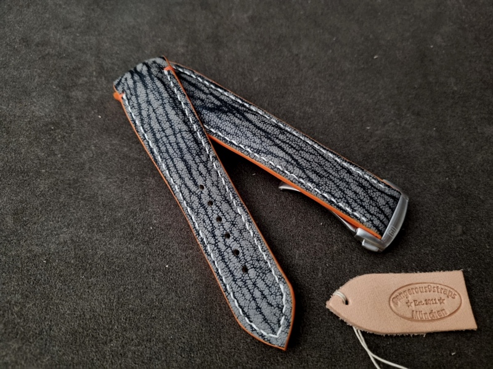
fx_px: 370
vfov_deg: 53.1
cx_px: 246
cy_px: 184
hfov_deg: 67.3
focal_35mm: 26
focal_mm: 5.4
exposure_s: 1/25
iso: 1000
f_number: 1.8
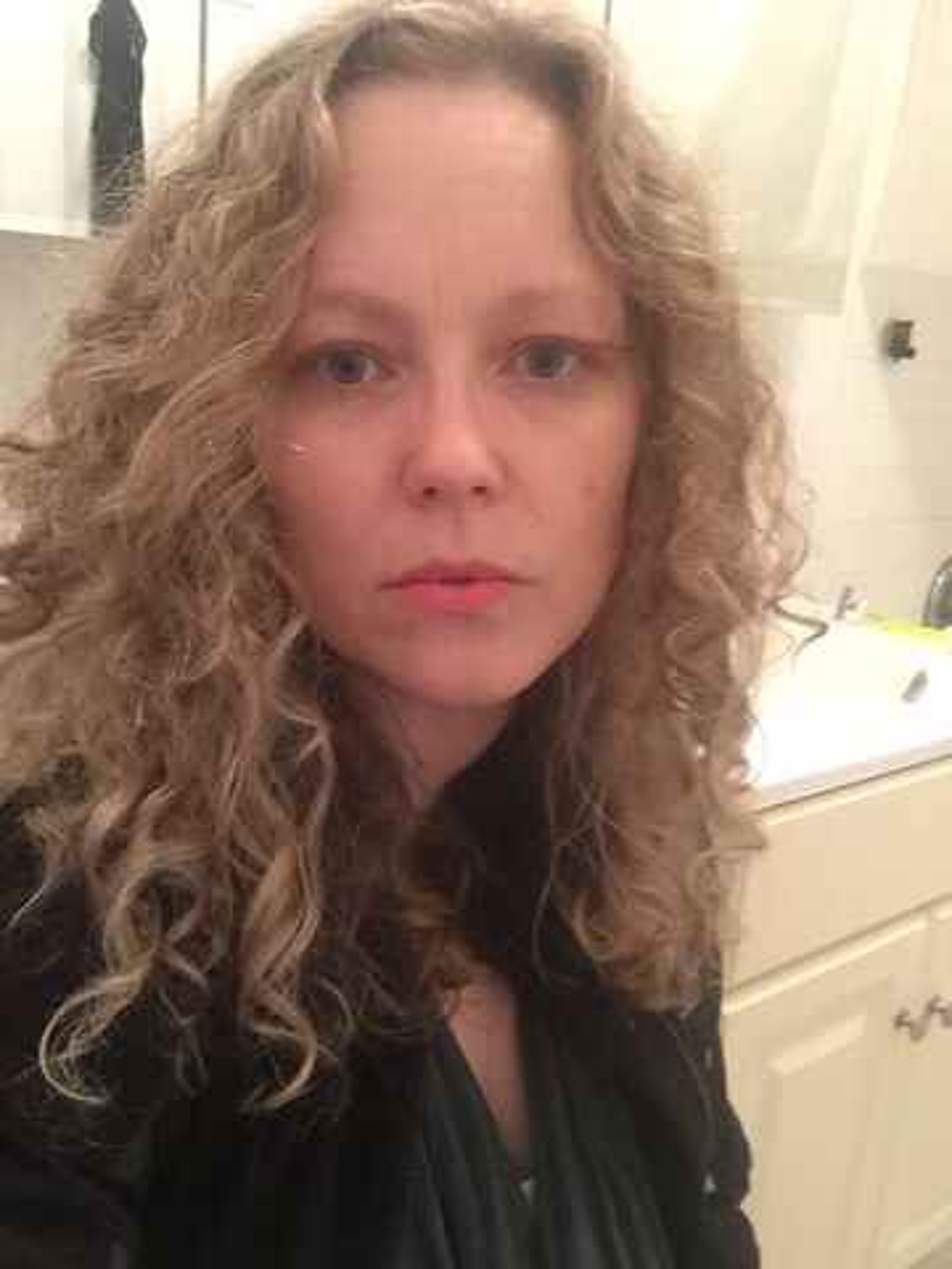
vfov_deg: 58.4
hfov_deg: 45.4
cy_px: 634
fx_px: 1137
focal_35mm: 31
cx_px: 476
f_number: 2.2
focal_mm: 2.65
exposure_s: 1/30
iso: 320
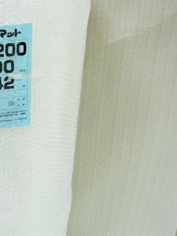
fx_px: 443
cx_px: 0
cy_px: 136
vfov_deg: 29.8
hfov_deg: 21.8
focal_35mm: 65
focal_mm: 5
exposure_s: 1/30
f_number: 2.7
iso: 200
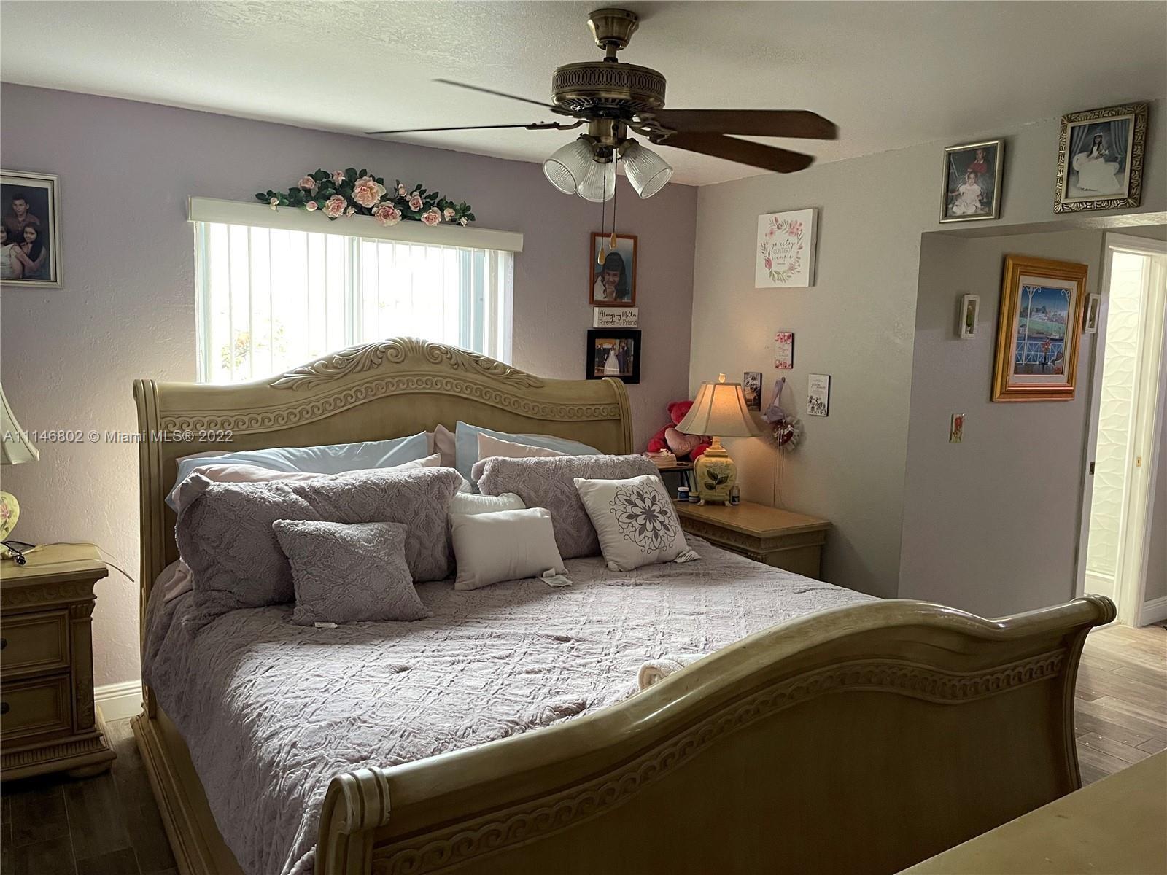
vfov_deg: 53.1
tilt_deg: -5.8
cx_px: 584
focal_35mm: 26
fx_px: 877
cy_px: 438
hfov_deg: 67.3
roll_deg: -1.1
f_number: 1.6
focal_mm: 4.2
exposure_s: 1/60
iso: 400
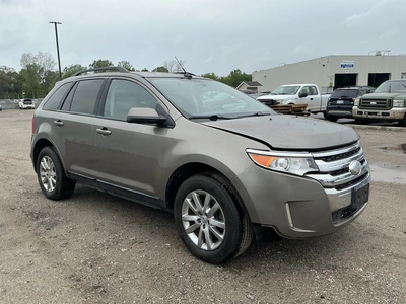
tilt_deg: -3.8
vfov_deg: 49.7
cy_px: 152
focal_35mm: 28
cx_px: 203
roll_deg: +0.9
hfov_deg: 63.4
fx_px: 328
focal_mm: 3
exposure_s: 1/997
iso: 25
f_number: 1.8
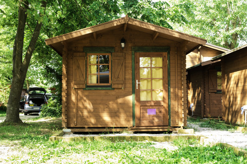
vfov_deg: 27.0
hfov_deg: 39.6
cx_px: 124
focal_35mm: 50
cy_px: 82
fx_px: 343
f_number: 8
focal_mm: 50
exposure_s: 1/40
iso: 320
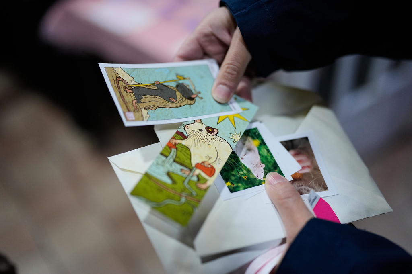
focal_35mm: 35
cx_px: 206
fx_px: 400
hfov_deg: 54.4
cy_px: 137
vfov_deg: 37.8
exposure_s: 1/1000
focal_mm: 35
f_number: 1.4
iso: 1250
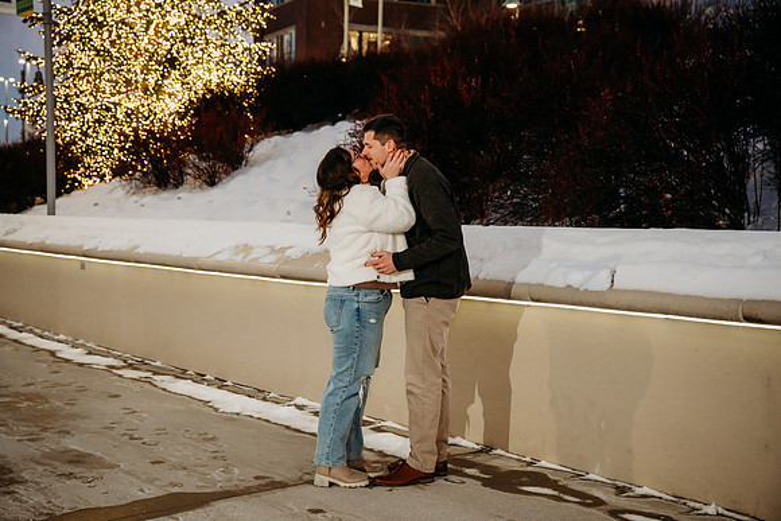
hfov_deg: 38.9
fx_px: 1107
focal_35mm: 51
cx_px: 390
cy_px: 260
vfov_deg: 26.5
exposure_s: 1/200
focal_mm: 51
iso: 1000
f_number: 4.5
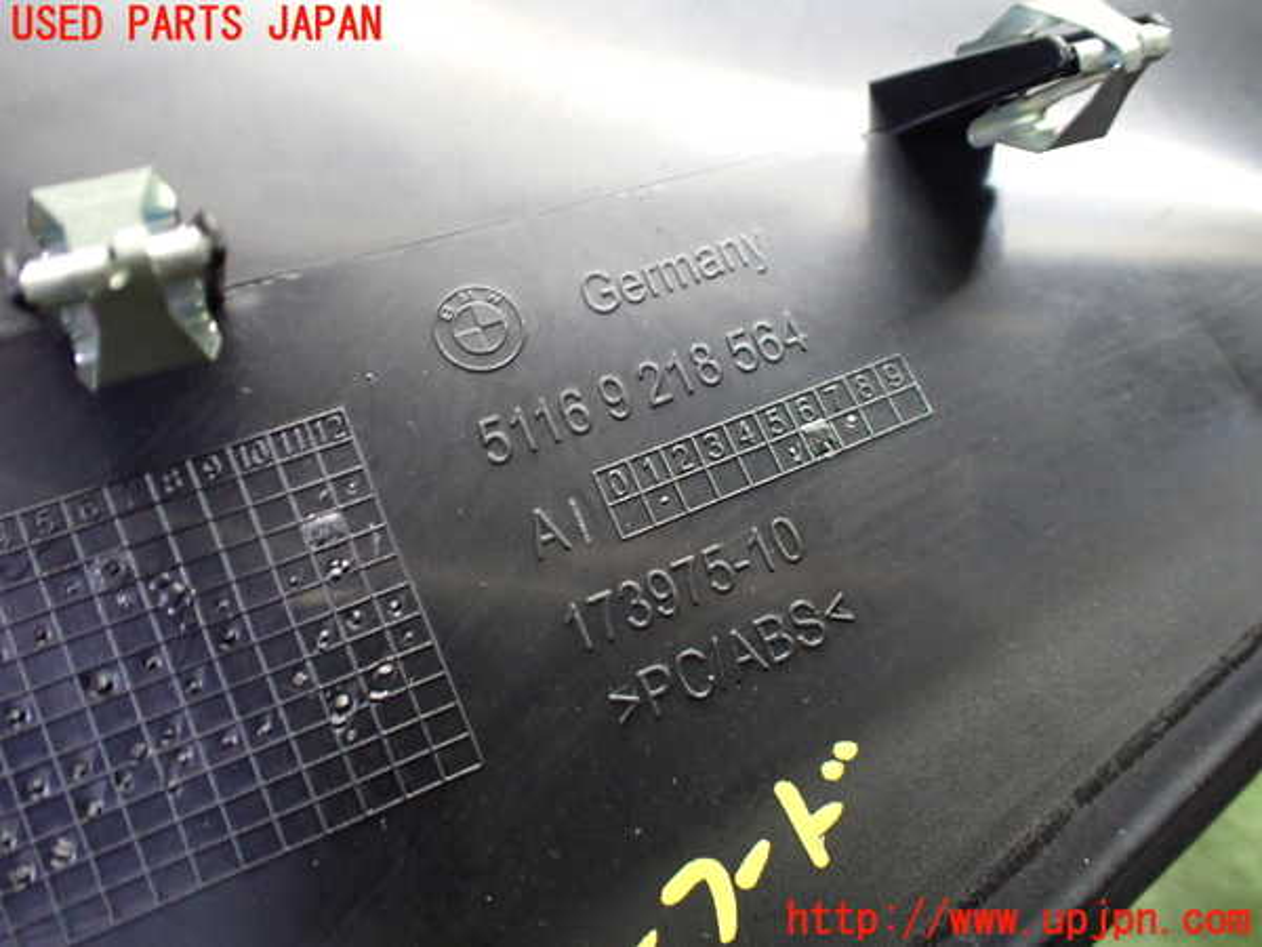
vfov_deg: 46.8
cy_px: 474
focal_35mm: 30
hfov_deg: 60.0
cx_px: 631
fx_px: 1094
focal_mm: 5.4
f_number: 2.3
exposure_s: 1/50
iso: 800
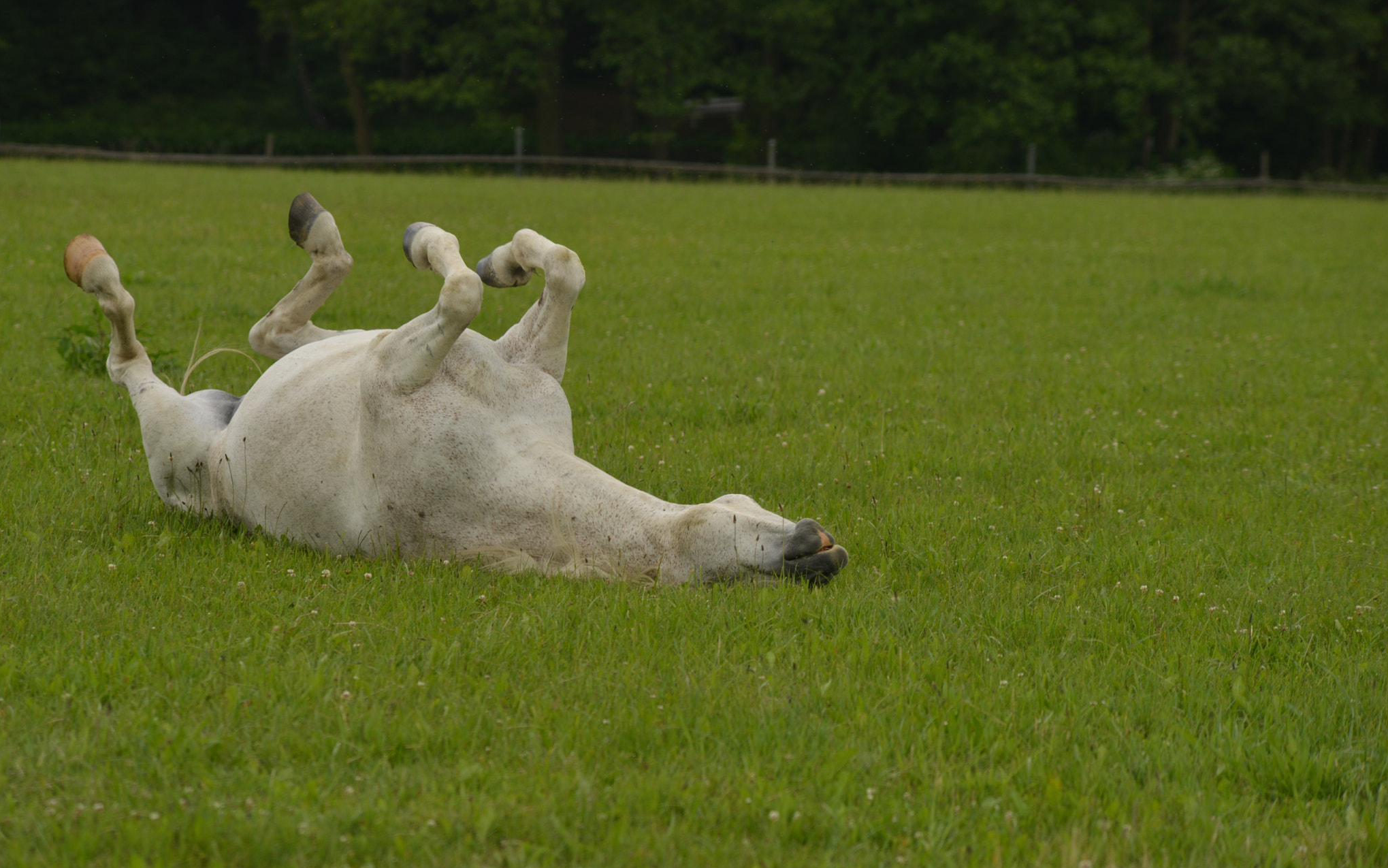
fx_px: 8134
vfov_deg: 6.1
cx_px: 696
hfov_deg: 9.8
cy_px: 454
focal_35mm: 215
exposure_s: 1/400
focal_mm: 210
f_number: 8
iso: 400
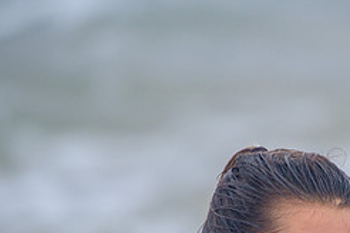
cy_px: 269
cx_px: 319
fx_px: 11442
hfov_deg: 1.8
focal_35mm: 1177
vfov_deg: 1.2
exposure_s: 1/1250
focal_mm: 500
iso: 560
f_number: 5.6
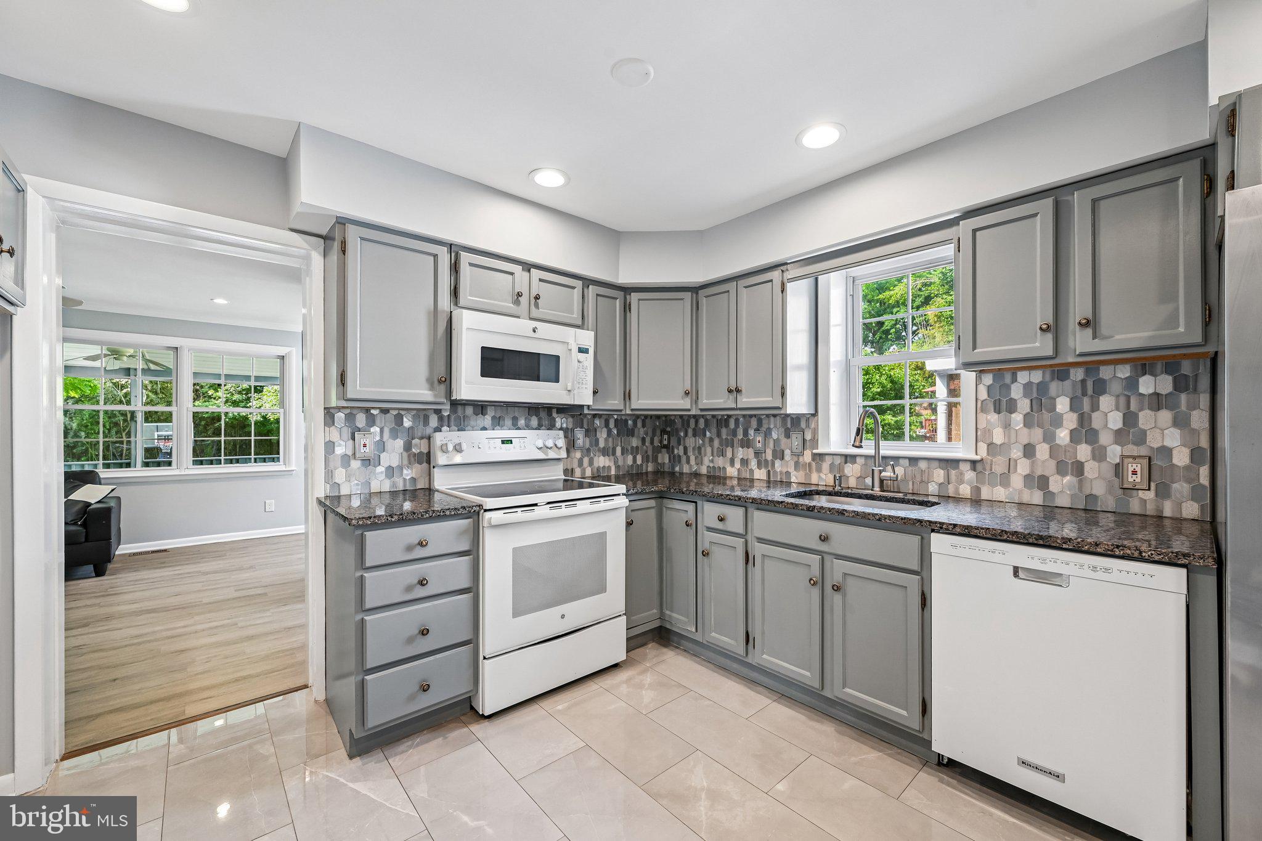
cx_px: 631
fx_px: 491
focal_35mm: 14
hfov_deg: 104.3
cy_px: 420
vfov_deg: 81.2
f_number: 8
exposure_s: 1/15
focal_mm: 14
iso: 400
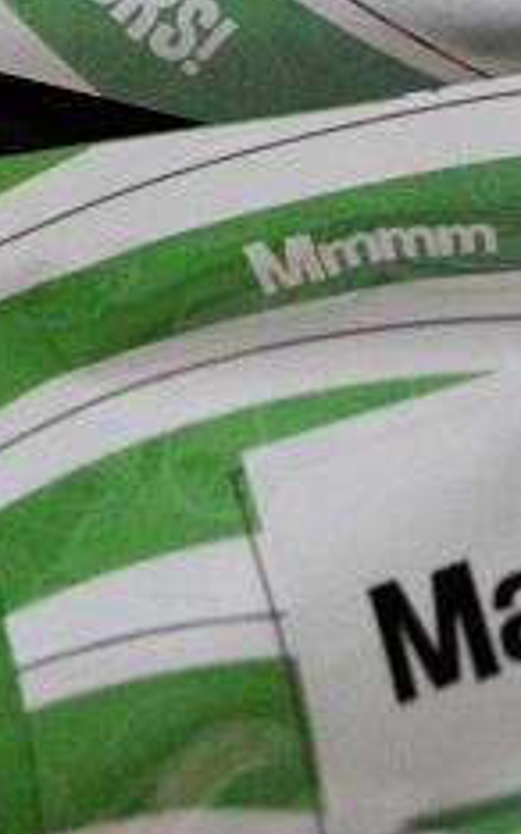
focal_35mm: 153
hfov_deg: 8.5
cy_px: -217
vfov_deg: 13.3
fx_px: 3480
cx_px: 457
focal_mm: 26
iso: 3200
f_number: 4.2
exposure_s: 1/80
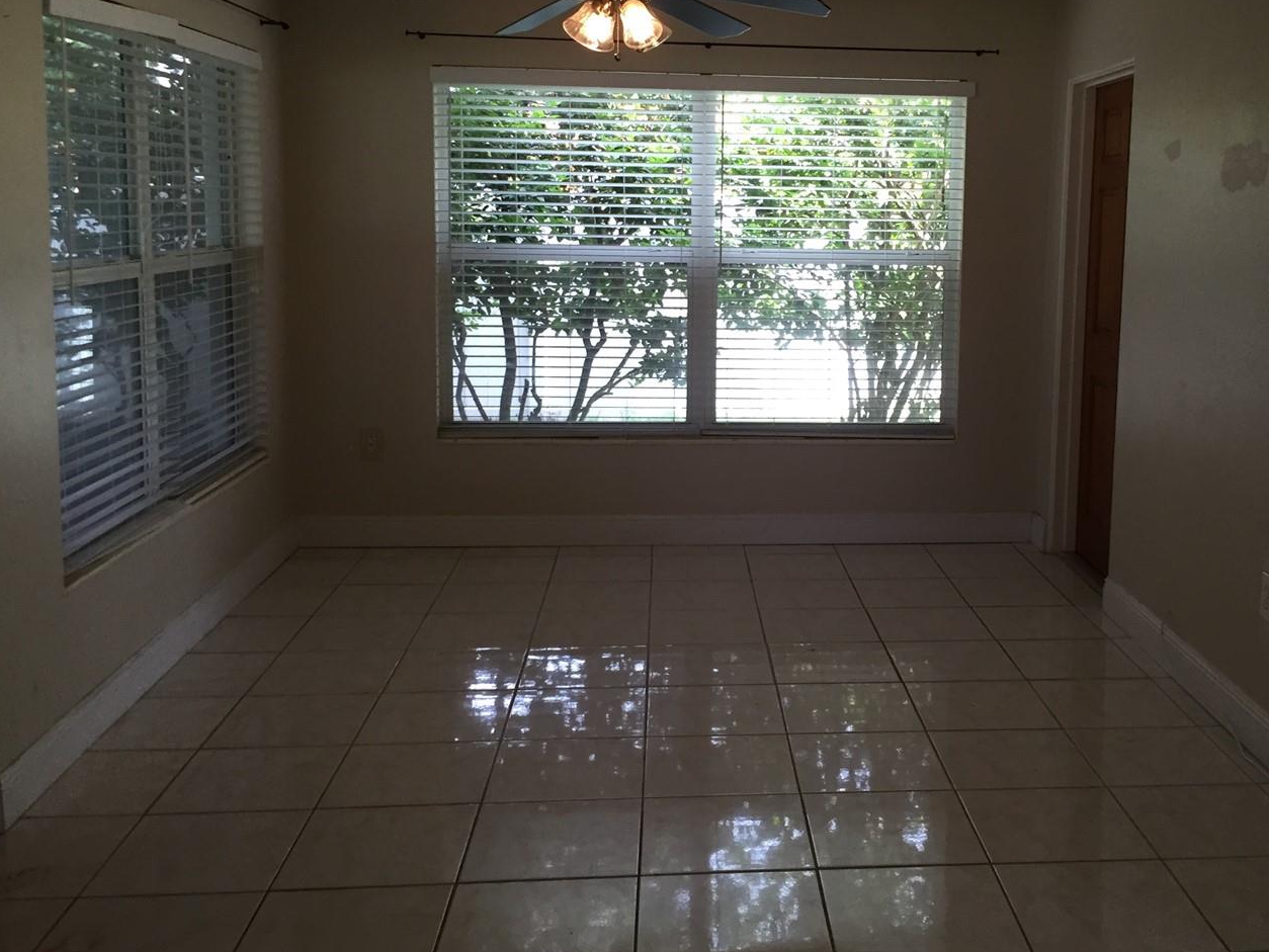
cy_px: 368
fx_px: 1357
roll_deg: -1.0
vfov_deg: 38.5
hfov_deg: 49.6
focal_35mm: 37
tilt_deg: -6.5
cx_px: 799
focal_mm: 4.15
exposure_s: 1/30
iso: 50
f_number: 2.2
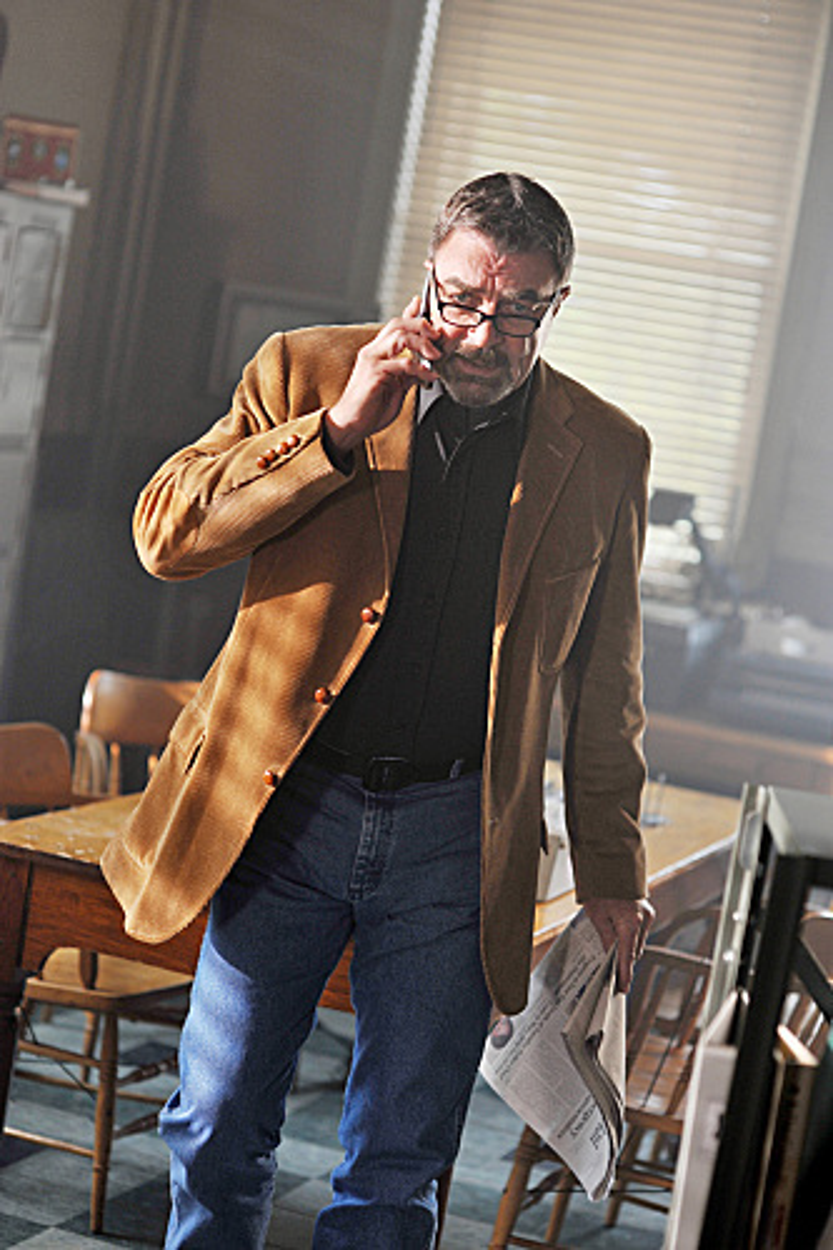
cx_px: 416
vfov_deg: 23.9
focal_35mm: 85
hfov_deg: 16.1
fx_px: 2952
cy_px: 625
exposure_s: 1/250
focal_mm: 85
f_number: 3.2
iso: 640
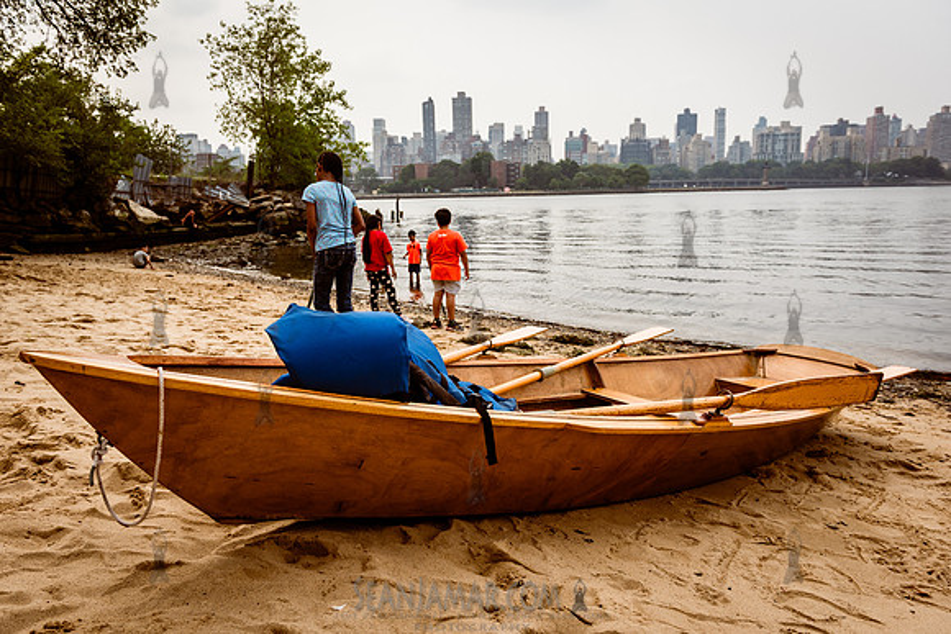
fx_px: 719
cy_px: 317
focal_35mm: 27
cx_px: 476
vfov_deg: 47.6
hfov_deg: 67.0
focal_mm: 27
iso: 200
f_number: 5
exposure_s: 1/1000
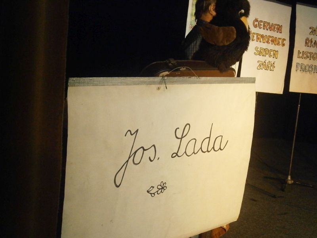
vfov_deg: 30.9
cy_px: 119
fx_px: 430
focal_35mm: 47
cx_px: 158
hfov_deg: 40.4
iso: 800
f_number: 3.4
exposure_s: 1/100
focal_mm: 8.3
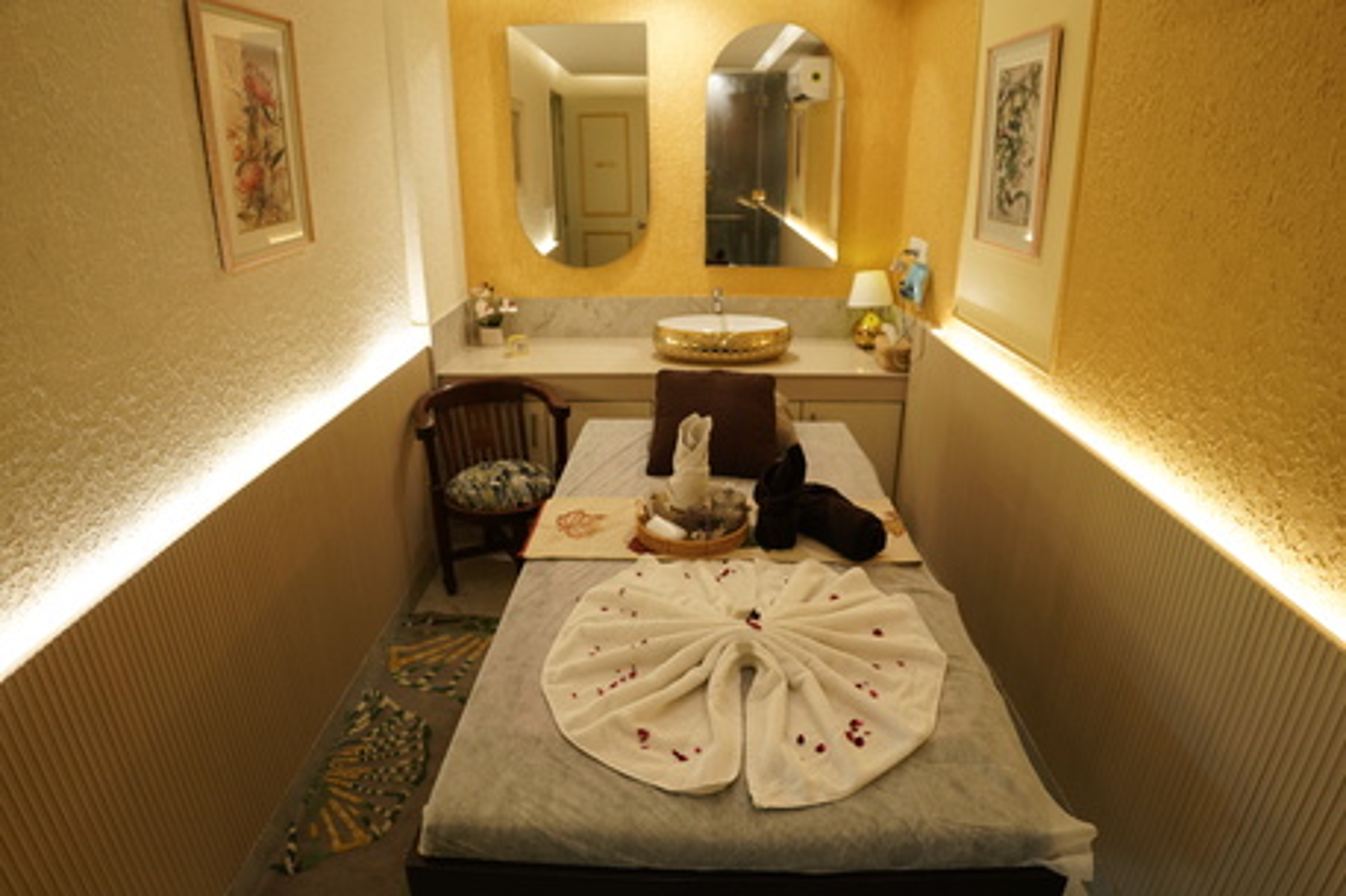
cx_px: 673
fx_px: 747
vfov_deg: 61.9
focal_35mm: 20
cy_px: 448
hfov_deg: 84.0
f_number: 3.5
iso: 2000
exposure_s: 1/125
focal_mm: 20
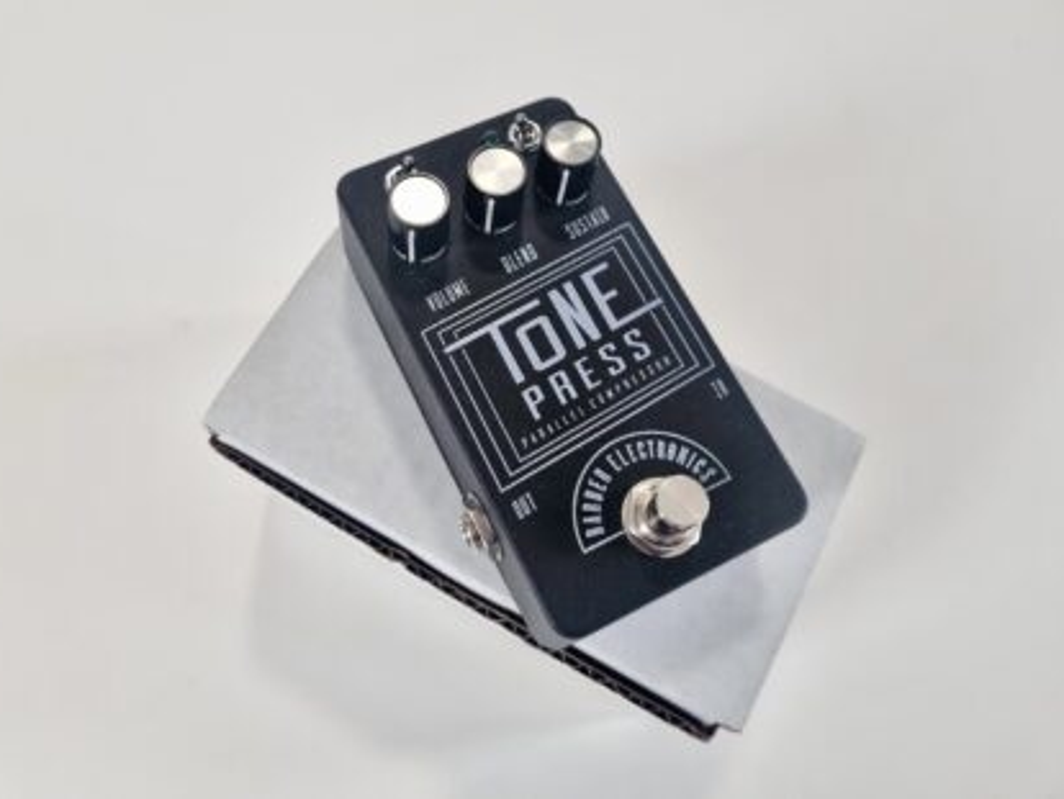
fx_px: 830
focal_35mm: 27
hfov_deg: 65.3
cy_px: 387
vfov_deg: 51.4
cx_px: 514
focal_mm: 5.4
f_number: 1.8
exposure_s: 1/100
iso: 160
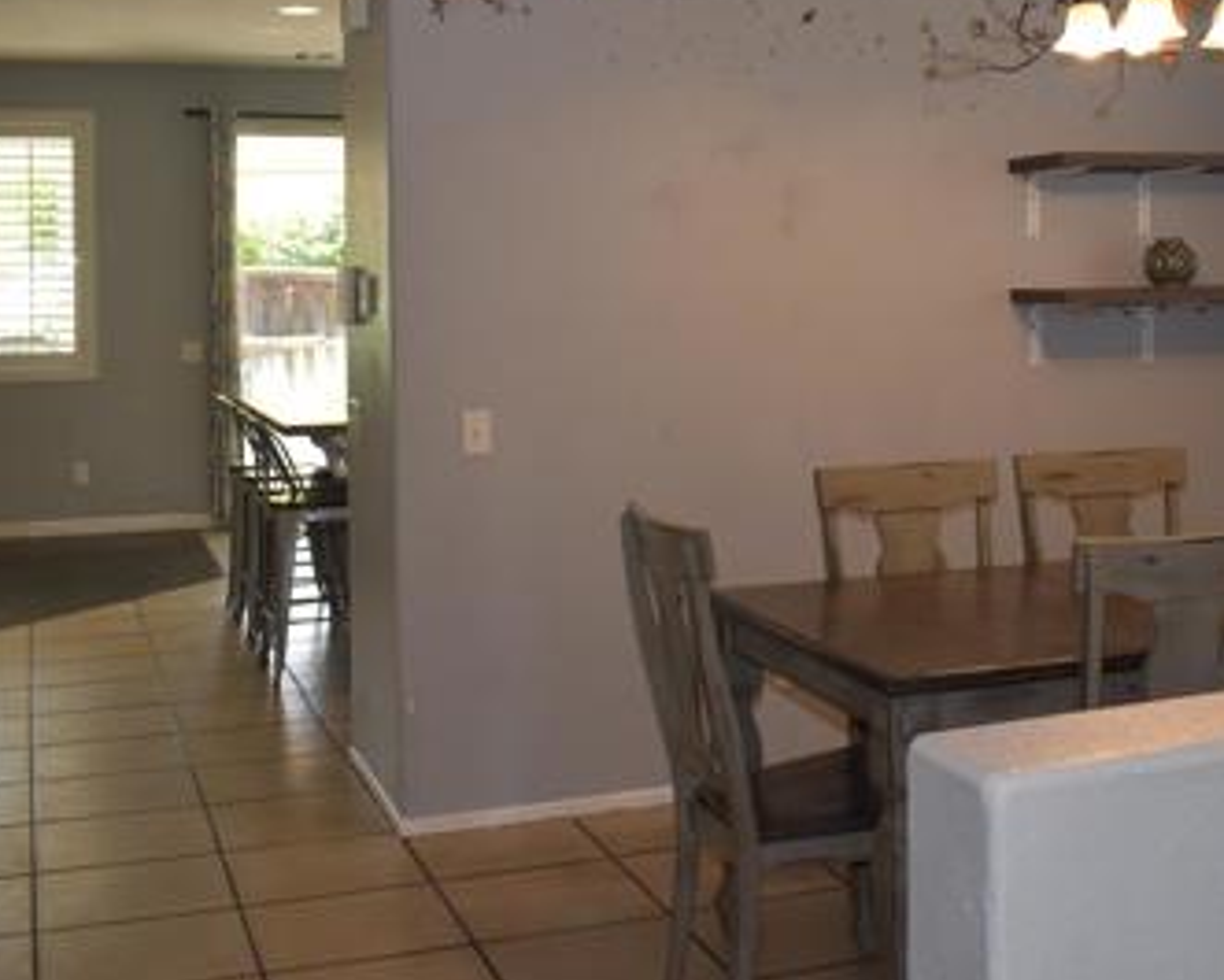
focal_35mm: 49
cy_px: 261
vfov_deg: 30.4
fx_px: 1776
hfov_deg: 37.4
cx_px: 858
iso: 200
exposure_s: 1/30
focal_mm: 18
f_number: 4
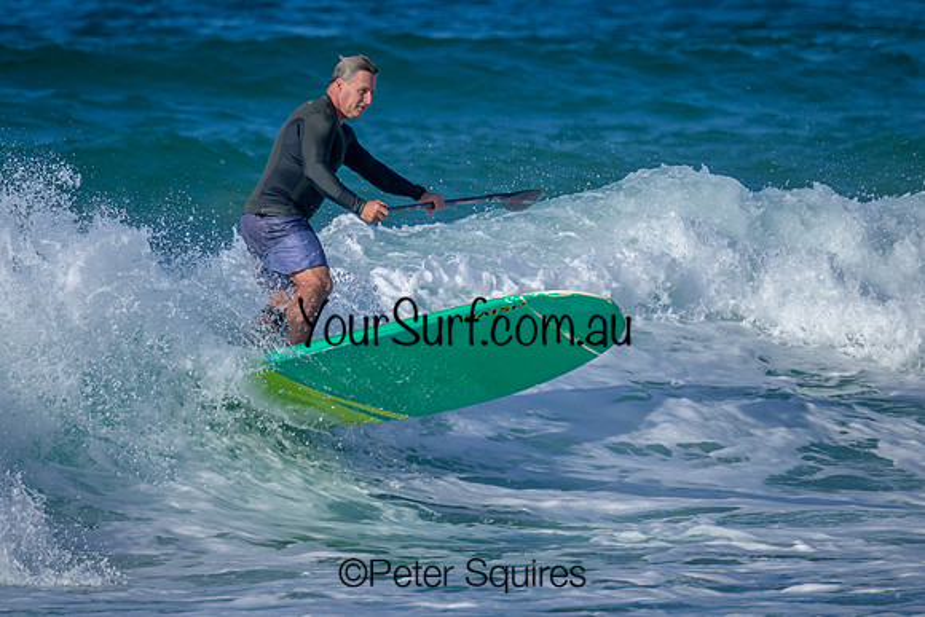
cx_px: 379
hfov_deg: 2.2
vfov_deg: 1.5
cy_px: 294
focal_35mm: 944
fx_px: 24249
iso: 900
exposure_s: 1/2000
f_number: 11
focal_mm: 800
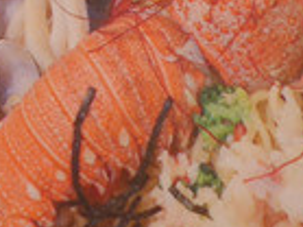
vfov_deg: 6.5
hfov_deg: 9.0
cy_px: -356
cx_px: -144
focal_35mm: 216
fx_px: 1889
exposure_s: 1/60
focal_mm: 15
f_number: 1.7
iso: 250
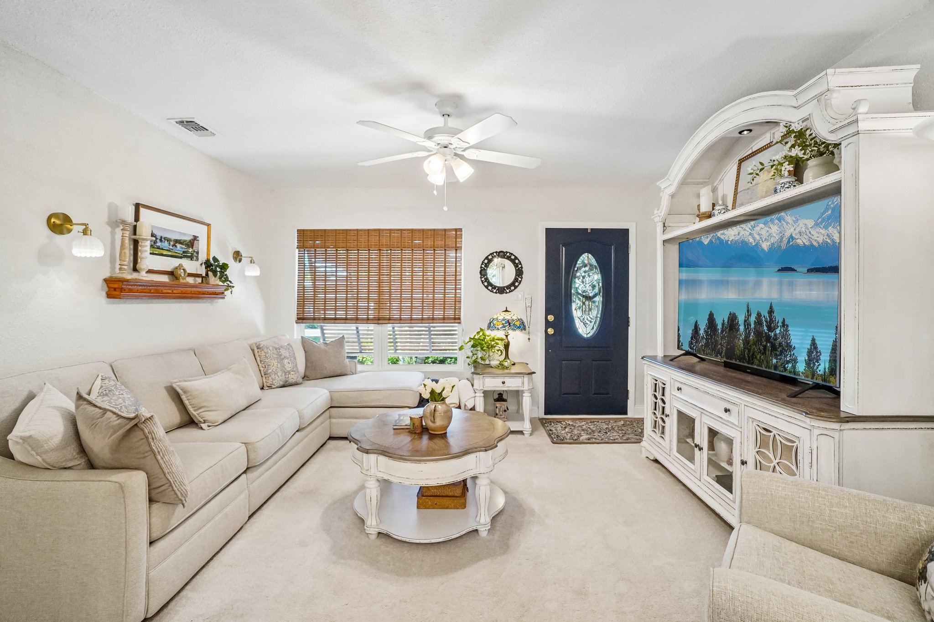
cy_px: 311
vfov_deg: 77.3
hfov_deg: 100.4
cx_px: 467
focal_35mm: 15
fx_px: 389
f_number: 8
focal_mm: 10
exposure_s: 1/30
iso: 1000
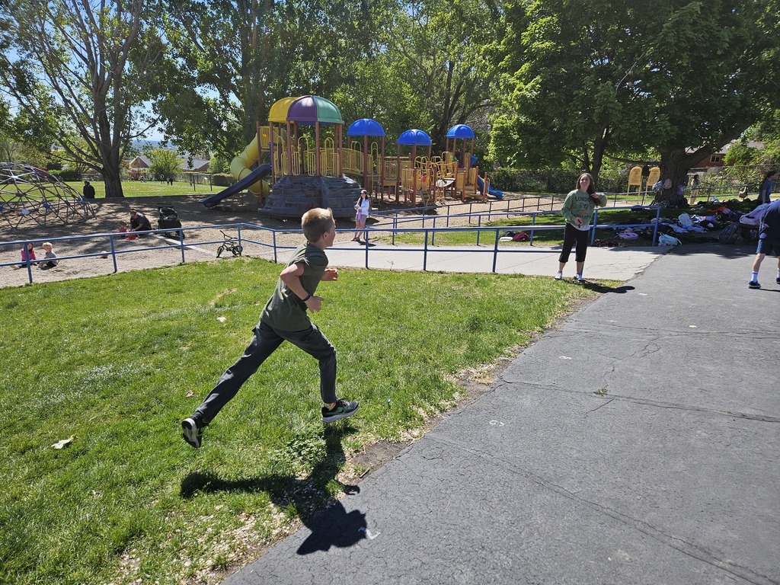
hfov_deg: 73.9
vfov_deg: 58.9
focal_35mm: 23
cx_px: 390
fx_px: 518
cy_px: 292
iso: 25
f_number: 1.8
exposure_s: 1/1410
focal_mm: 5.4
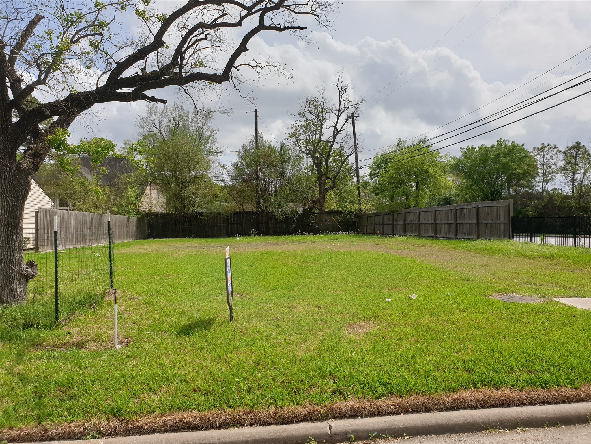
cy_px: 222
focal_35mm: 26
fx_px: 444
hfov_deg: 67.3
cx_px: 296
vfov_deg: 53.1
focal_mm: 4.3
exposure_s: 1/3378
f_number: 2.4
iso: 50
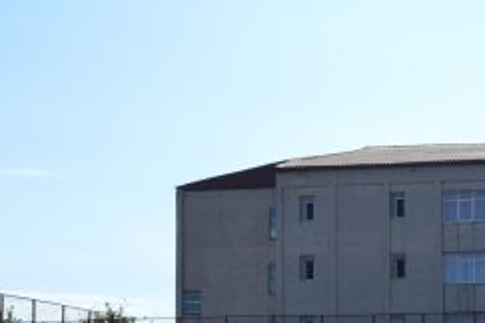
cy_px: 373
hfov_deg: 27.9
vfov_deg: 18.3
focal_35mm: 71
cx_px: 381
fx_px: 956
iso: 100
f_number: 9
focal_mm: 18
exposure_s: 1/320
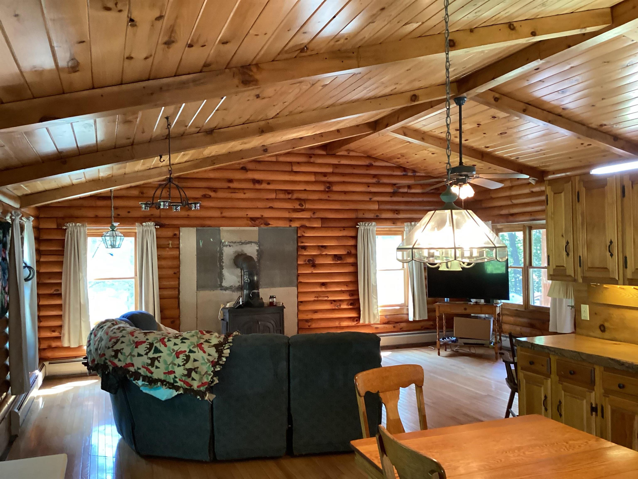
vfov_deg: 45.4
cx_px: 319
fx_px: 571
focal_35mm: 31
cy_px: 240
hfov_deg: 58.4
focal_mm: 3.3
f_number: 2.4
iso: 400
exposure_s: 1/60
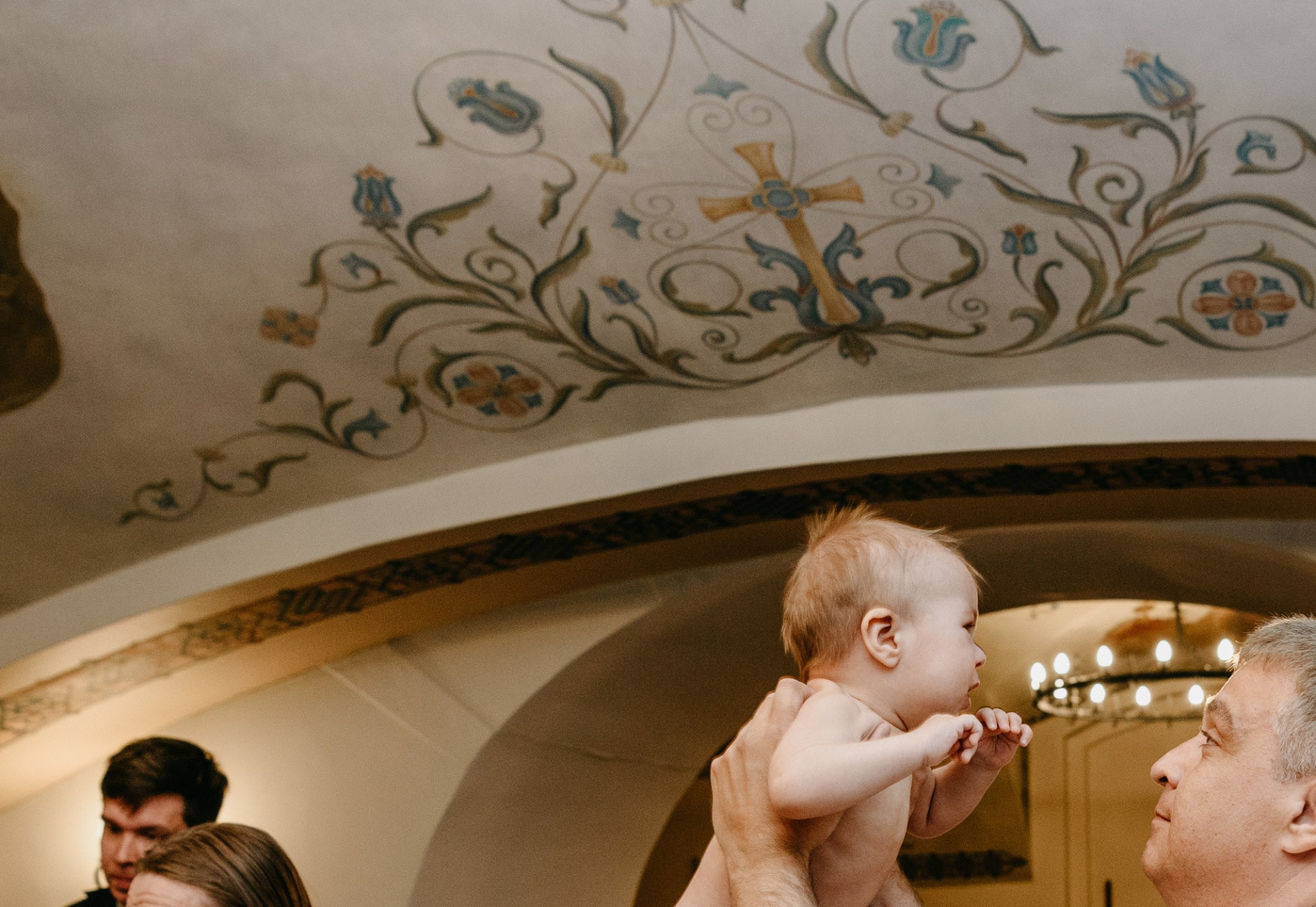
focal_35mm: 48
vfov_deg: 27.5
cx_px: 929
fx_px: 1773
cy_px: 840
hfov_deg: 40.0
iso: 640
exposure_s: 1/160
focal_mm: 24
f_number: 3.5
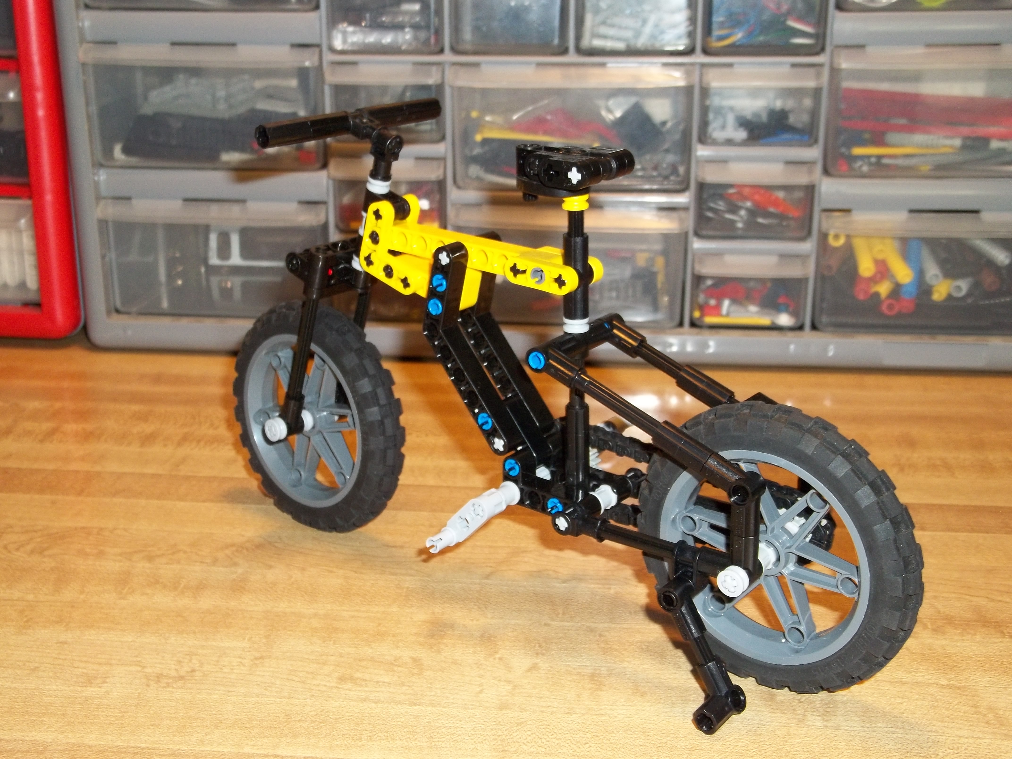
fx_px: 1345
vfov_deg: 31.5
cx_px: 506
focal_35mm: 46
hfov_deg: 41.2
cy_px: 380
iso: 160
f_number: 3.7
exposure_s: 1/40
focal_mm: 8.3
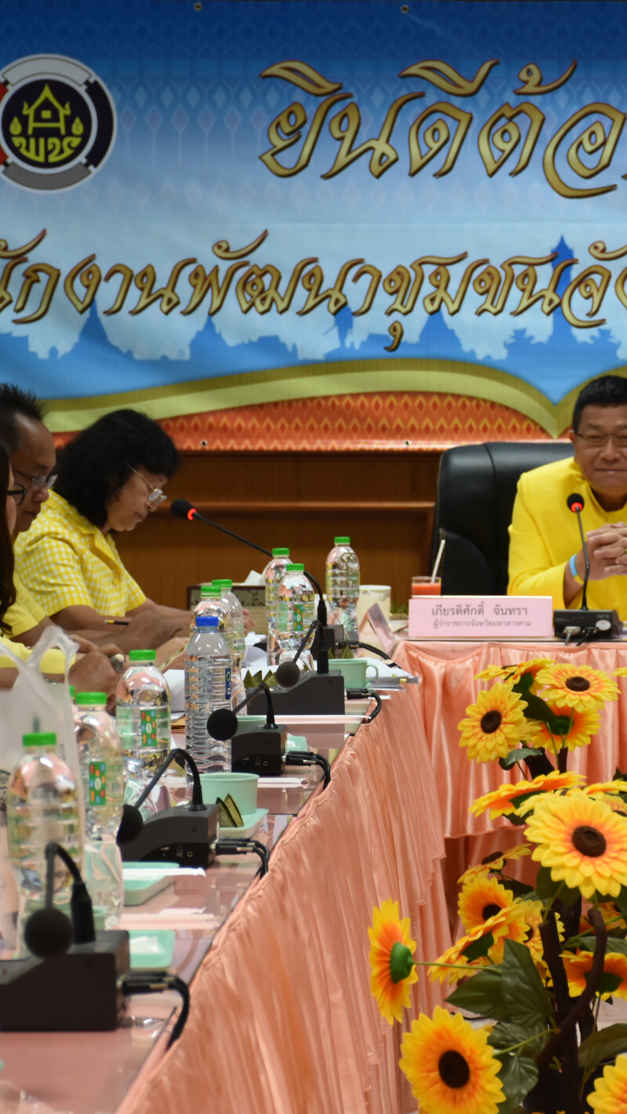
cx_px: 585
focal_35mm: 133
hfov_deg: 9.1
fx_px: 3930
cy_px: 558
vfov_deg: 16.1
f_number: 4.8
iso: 800
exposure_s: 1/60
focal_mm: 56
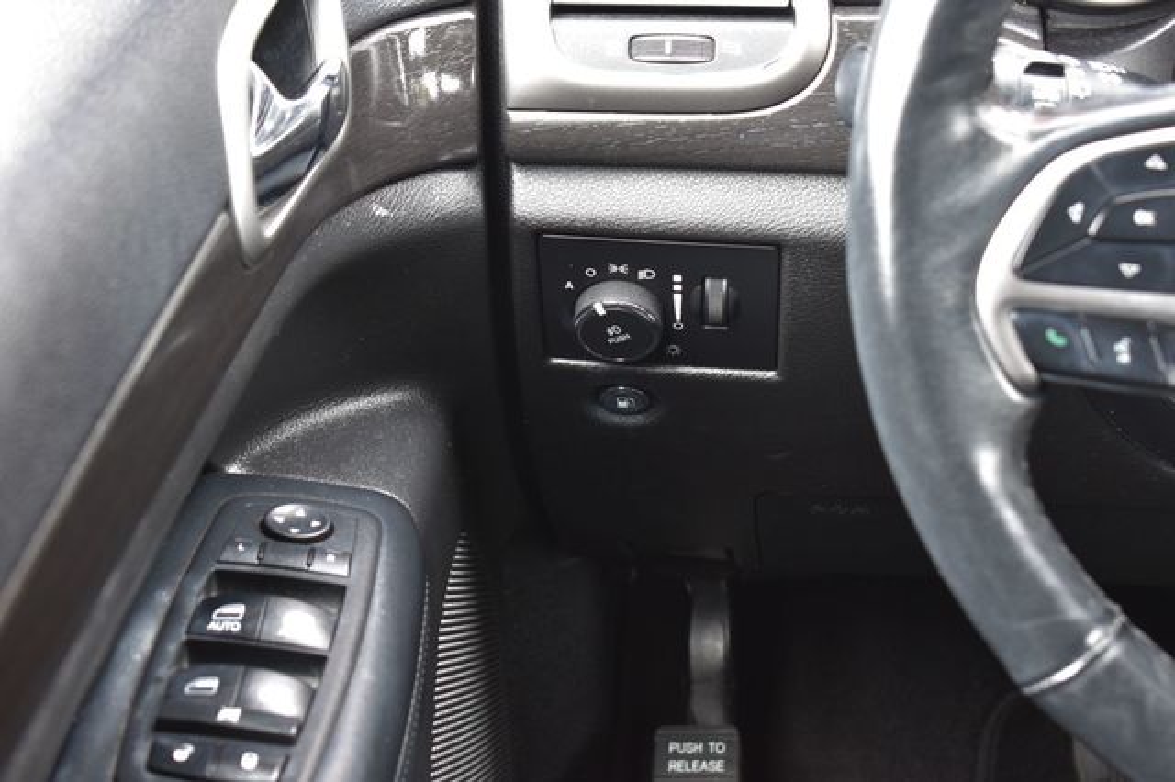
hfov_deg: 24.6
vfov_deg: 16.5
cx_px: 588
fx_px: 2691
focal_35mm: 82
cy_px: 391
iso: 400
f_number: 6.3
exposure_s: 1/15
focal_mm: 55
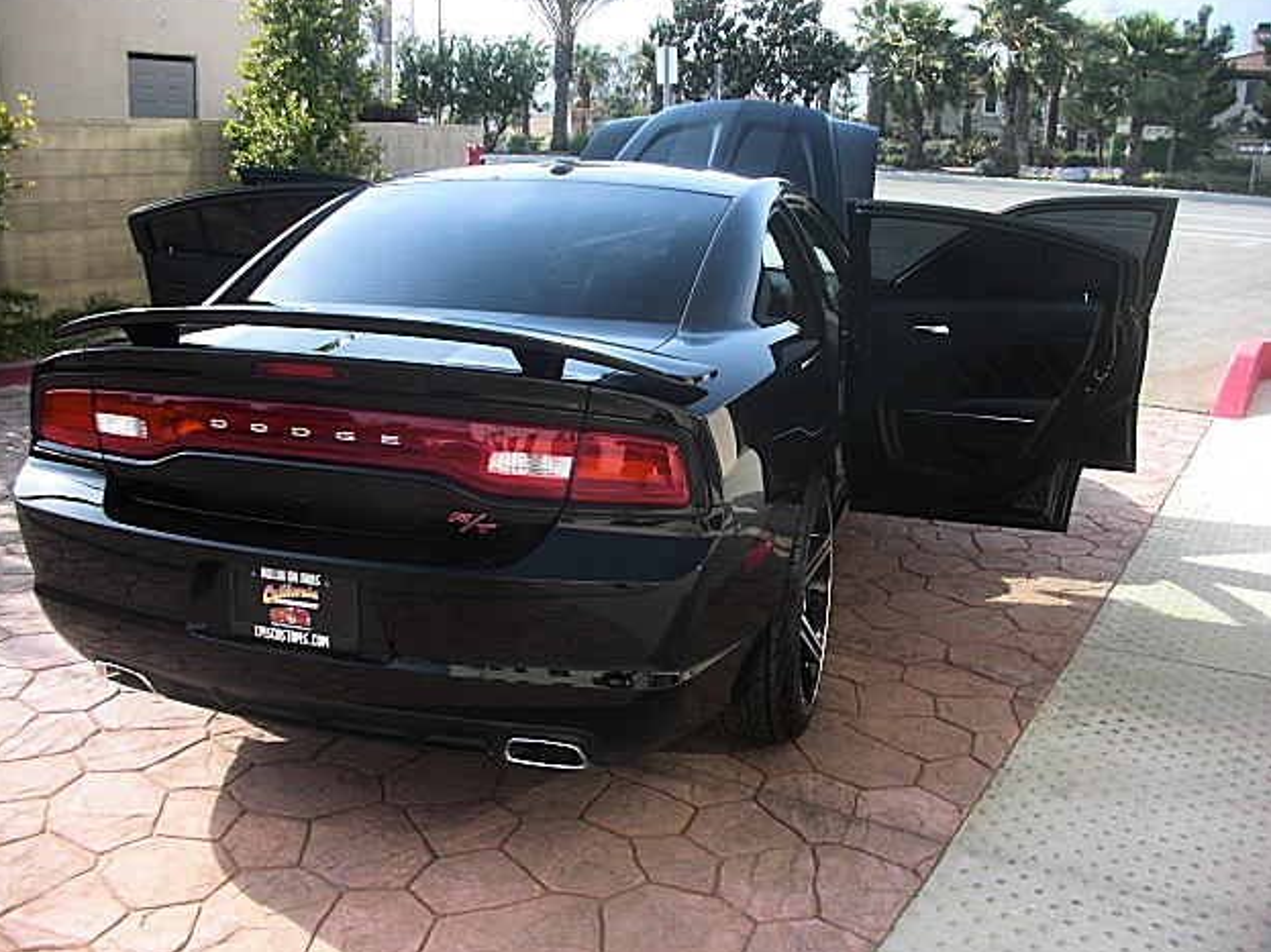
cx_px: 643
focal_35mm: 37
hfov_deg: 50.1
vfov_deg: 38.7
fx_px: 1358
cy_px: 475
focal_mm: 6.3
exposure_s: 1/250
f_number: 2.8
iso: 50
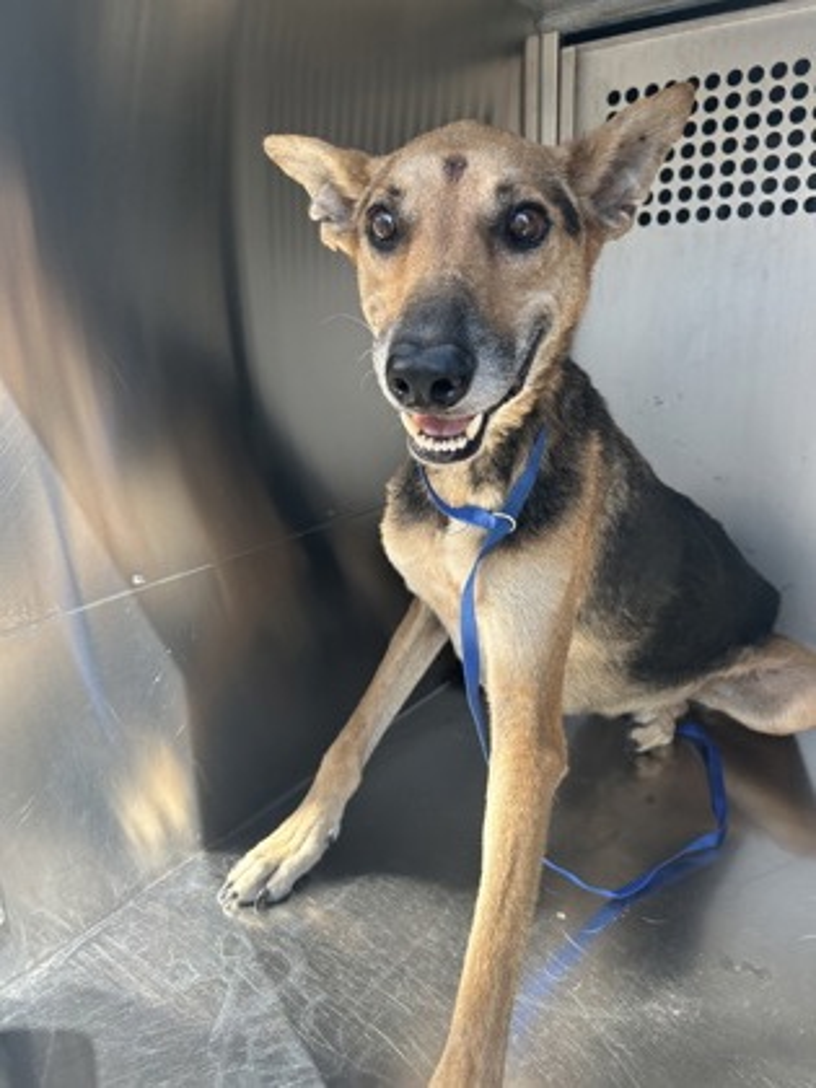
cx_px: 408
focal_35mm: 26
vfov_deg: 67.3
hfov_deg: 53.1
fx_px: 817
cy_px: 544
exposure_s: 1/427
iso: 50
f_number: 1.5
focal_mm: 5.7
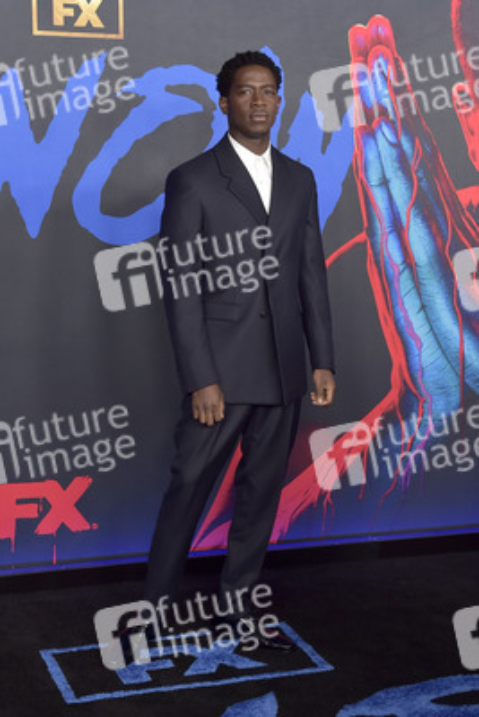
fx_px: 997
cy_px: 358
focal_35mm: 50
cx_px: 240
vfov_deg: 39.6
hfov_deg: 27.0
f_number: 6.3
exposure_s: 1/250
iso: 2000
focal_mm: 50
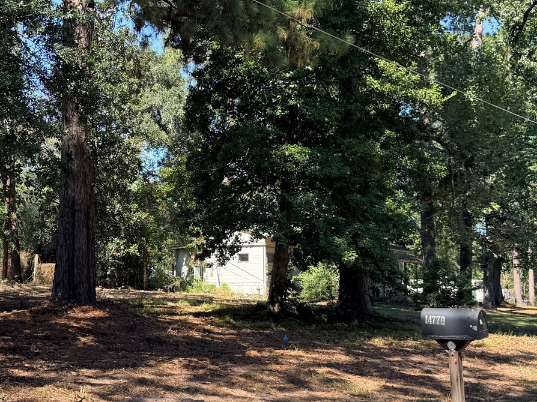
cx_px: 145
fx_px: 853
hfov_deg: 34.3
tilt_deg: +5.5
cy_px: 206
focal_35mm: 55
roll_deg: -0.4
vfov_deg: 26.5
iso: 80
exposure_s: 1/1075
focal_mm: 6.76
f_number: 1.78
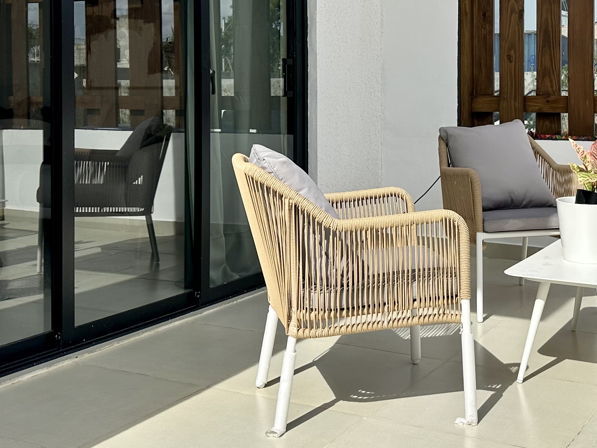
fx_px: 897
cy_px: 88
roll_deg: -0.5
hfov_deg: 36.3
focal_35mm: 52
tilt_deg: +0.3
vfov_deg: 27.5
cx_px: 412
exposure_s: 1/5848
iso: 80
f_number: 1.78
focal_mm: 6.86
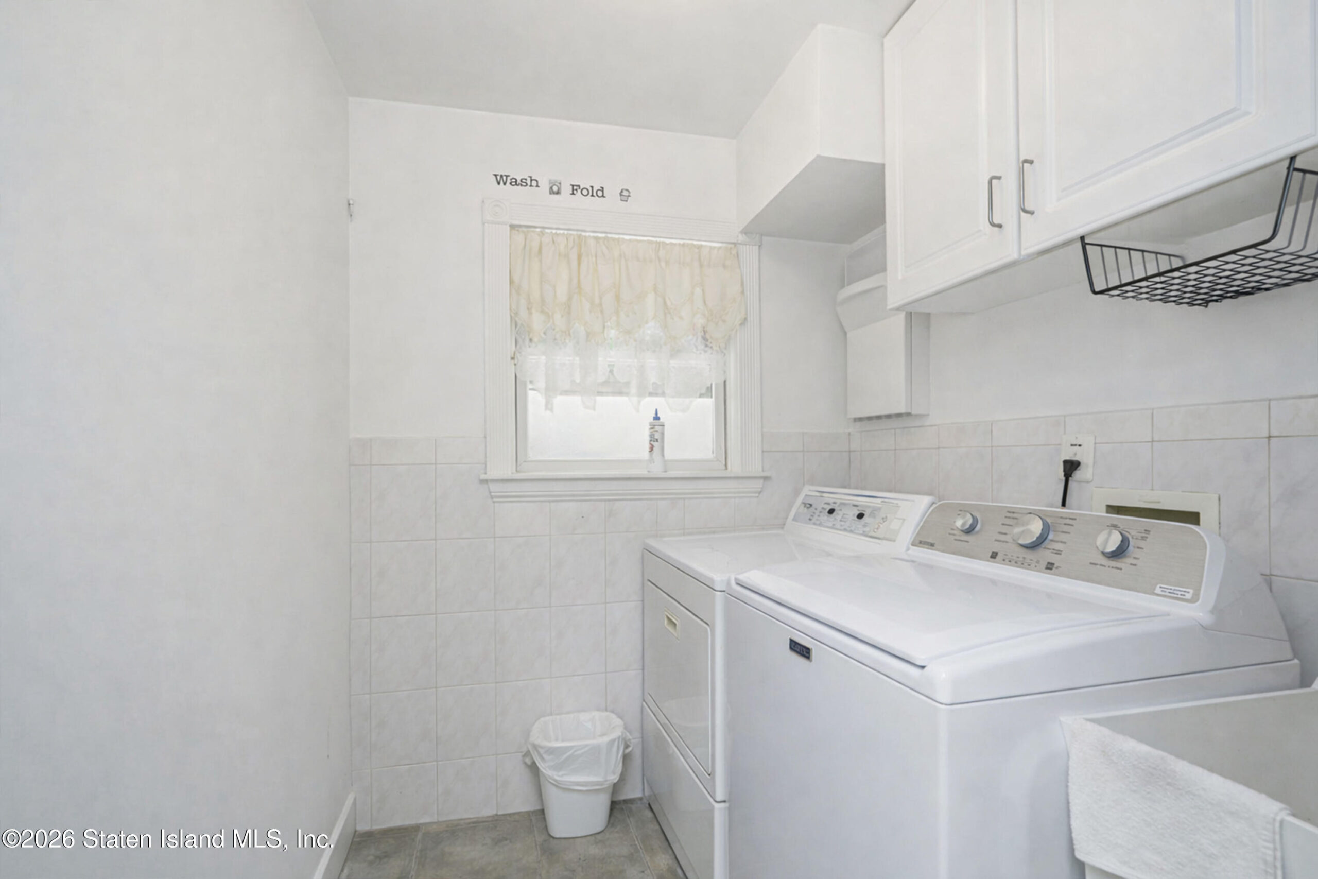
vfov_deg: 73.8
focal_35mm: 16
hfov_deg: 96.7
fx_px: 586
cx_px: 659
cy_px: 440
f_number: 4
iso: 64
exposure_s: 1/30
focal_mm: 16
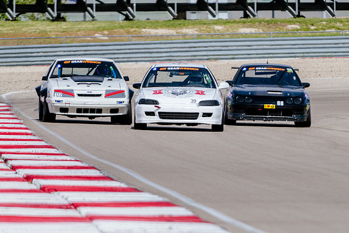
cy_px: 100
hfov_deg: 3.3
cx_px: 228
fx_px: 5974
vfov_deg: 2.2
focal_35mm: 616
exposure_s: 1/800
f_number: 5.6
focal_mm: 400
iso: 125
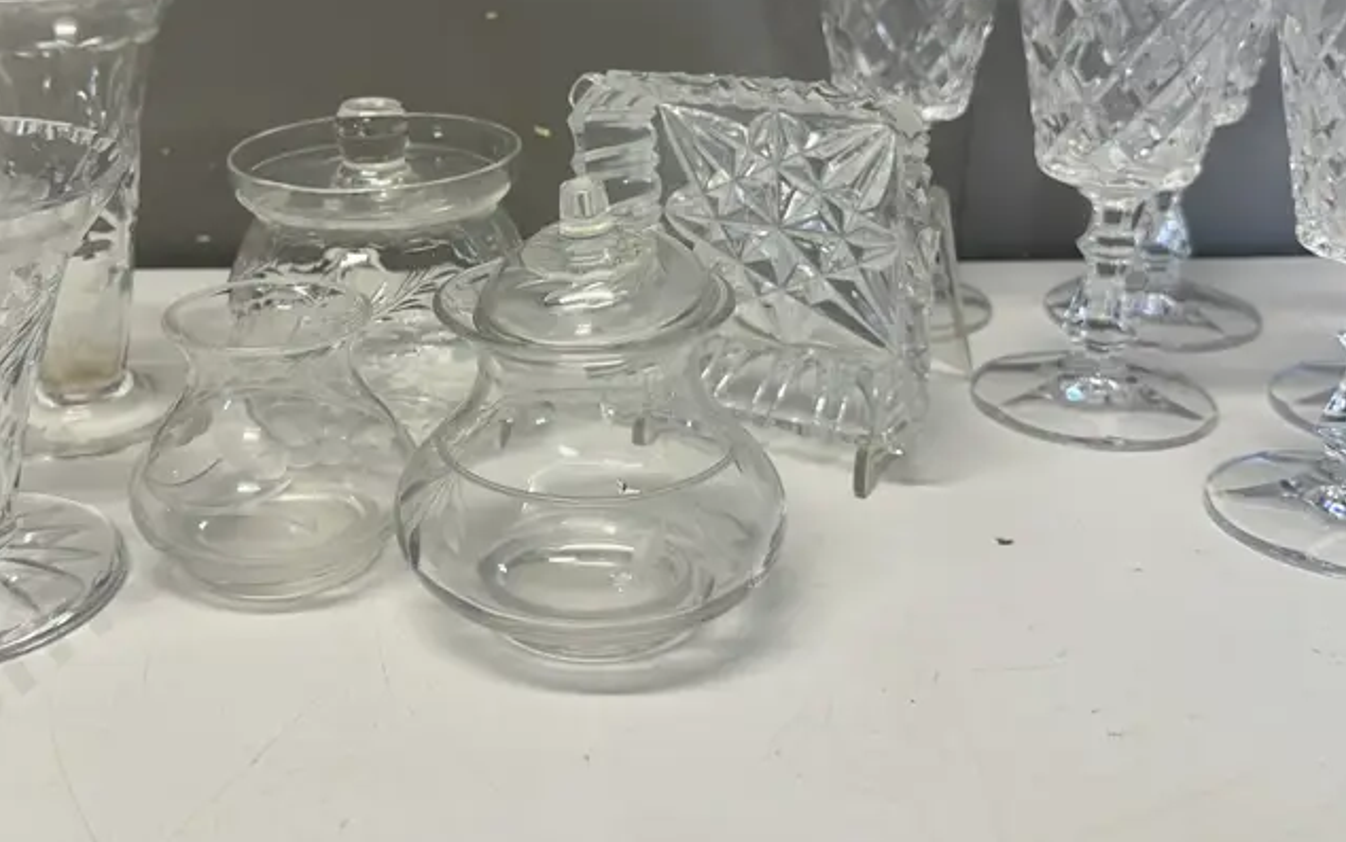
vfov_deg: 30.9
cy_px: 257
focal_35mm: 41
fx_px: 1504
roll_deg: +1.6
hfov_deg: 47.9
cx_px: 541
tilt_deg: -16.8
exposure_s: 1/100
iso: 64
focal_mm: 6.86
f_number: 1.78
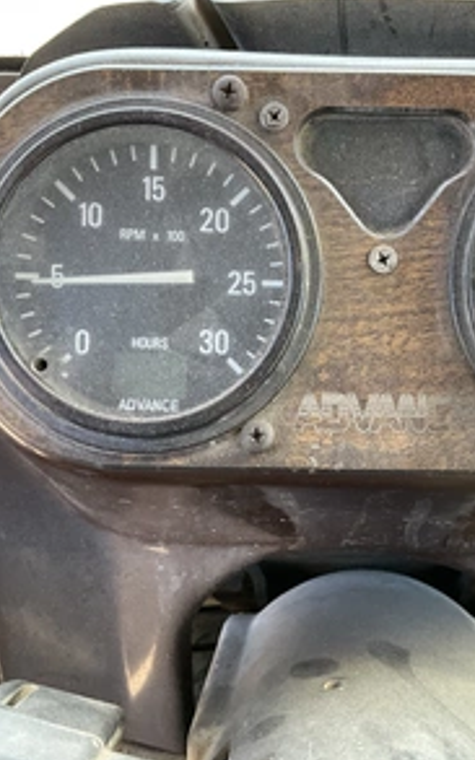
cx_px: 350
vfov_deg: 47.2
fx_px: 870
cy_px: 381
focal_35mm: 42
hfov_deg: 30.1
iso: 80
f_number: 1.8
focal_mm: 3
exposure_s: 1/60
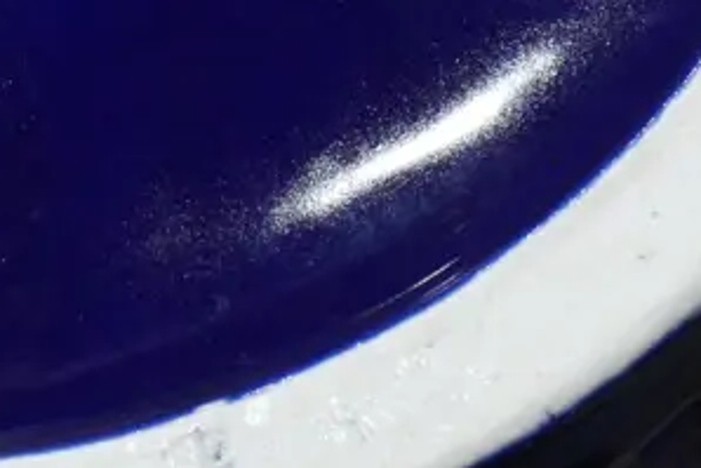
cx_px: -19
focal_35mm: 150
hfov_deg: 13.5
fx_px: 2922
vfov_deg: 8.9
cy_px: -235
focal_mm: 21
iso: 2000
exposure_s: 1/60
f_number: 9
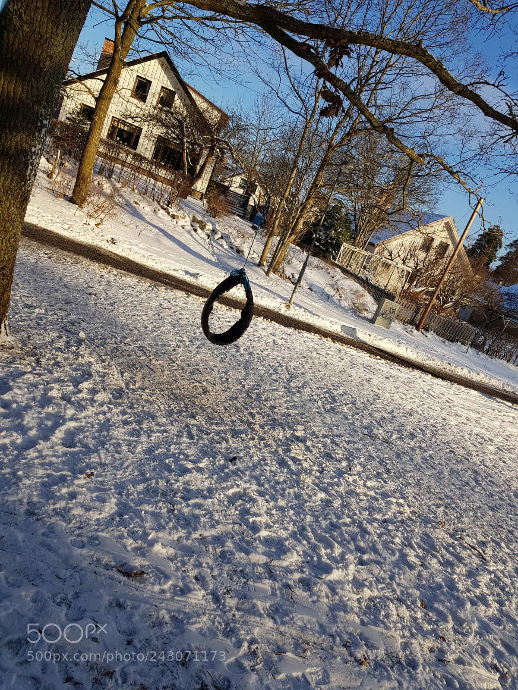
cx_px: 259
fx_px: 519
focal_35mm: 26
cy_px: 345
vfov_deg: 67.3
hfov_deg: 53.1
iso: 40
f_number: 1.7
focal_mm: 4.2
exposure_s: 1/1664
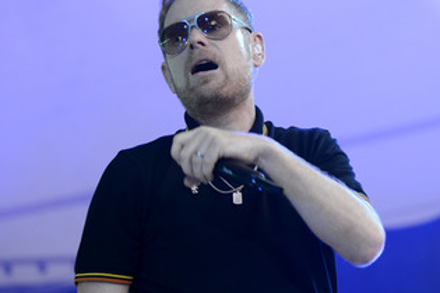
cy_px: 155
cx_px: 233
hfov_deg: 16.7
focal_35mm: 123
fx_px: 1503
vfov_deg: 11.1
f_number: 2.8
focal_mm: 86
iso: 800
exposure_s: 1/250
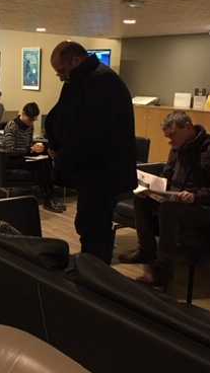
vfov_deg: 37.8
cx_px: 14
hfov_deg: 21.3
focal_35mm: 55
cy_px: 178
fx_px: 544
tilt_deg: -11.3
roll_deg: -0.7
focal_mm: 4.15
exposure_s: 1/33
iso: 200
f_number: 2.2
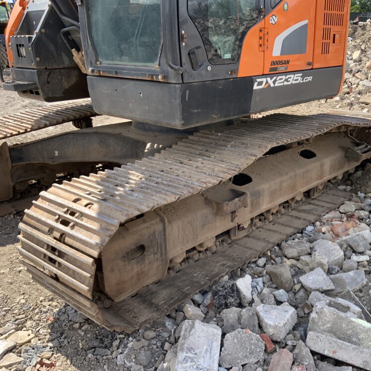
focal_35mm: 35
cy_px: 189
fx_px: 424
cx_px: 238
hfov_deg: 46.7
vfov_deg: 47.2
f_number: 1.8
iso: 16
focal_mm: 3
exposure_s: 1/728
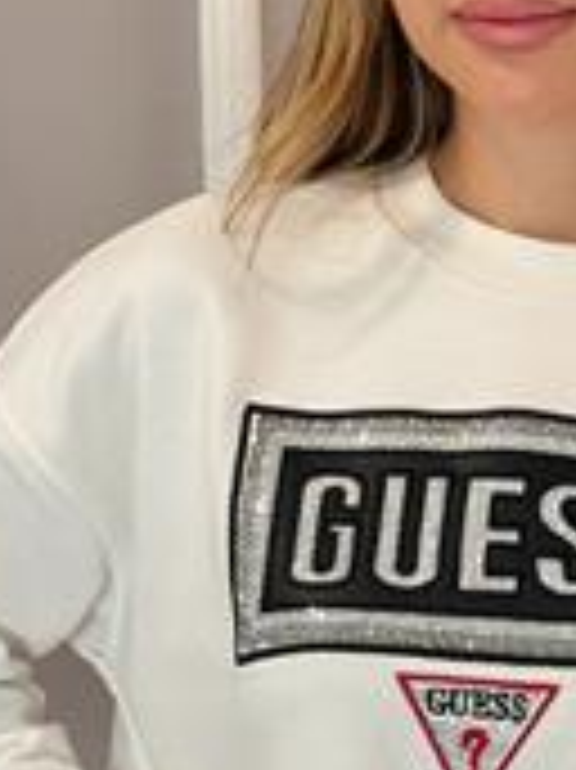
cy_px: 684
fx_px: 3243
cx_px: 598
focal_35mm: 146
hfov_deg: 10.1
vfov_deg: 13.4
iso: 100
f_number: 1.78
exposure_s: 1/69
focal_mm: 6.76
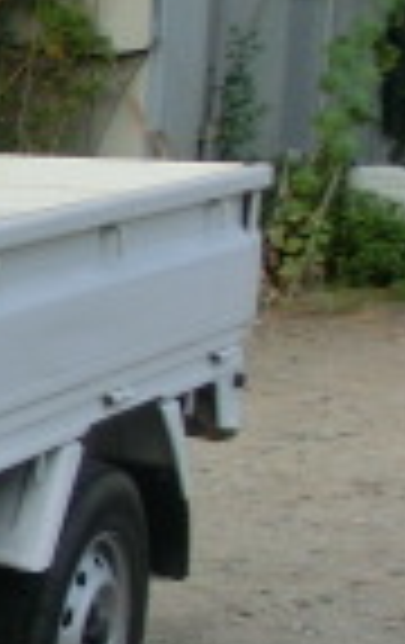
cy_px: 455
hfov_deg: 7.7
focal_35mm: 142
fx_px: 2495
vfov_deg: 14.7
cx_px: -927
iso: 100
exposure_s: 1/125
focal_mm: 5.25
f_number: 3.5
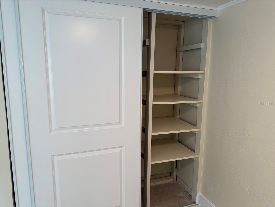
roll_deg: -0.9
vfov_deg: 56.8
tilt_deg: -7.1
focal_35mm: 24
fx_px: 191
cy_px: 104
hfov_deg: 71.6
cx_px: 138
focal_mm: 6.76
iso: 160
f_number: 1.78
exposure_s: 1/120
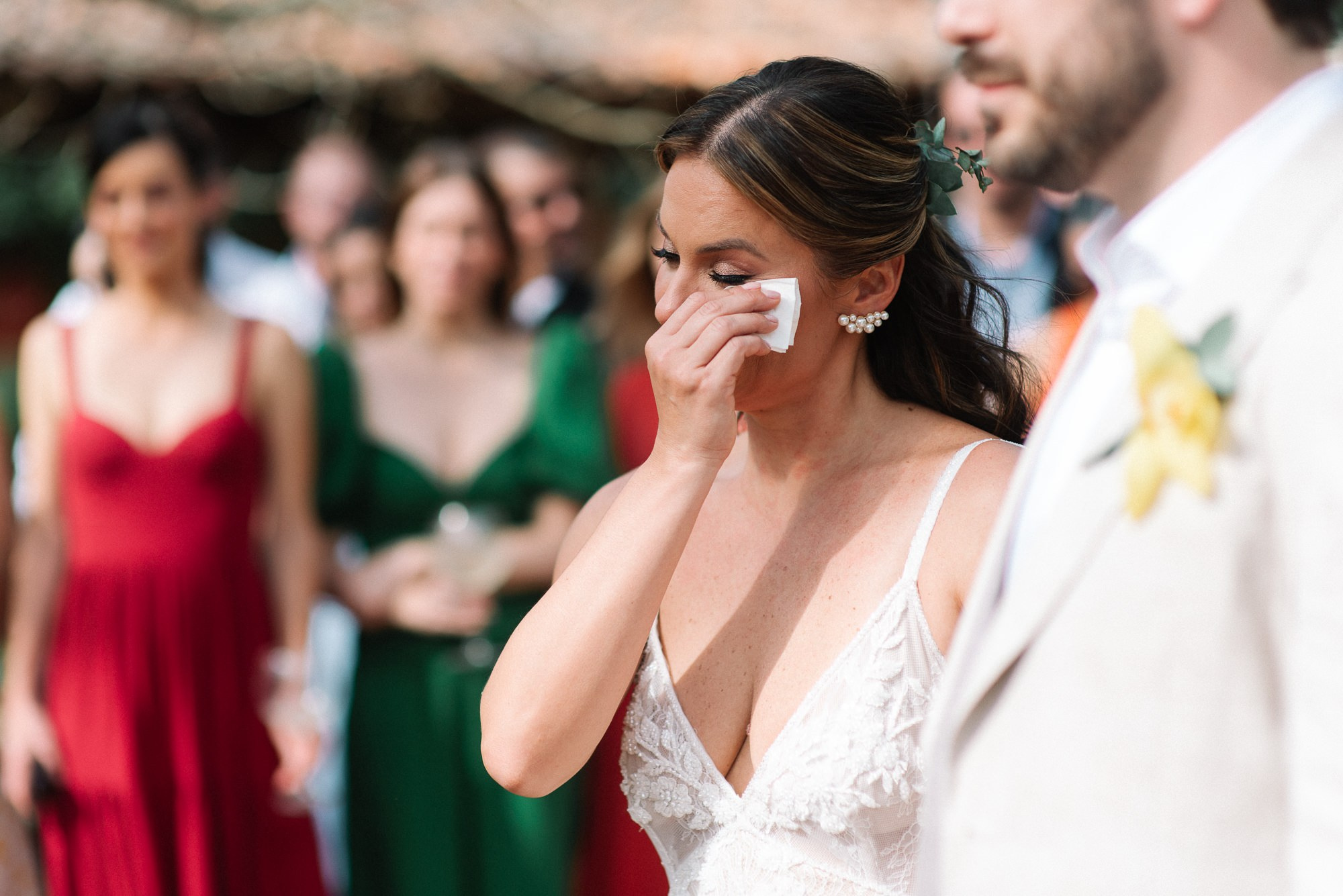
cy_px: 448
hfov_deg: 23.9
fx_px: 3172
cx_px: 672
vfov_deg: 16.1
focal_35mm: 85
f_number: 2
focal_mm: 85
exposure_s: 1/2500
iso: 200
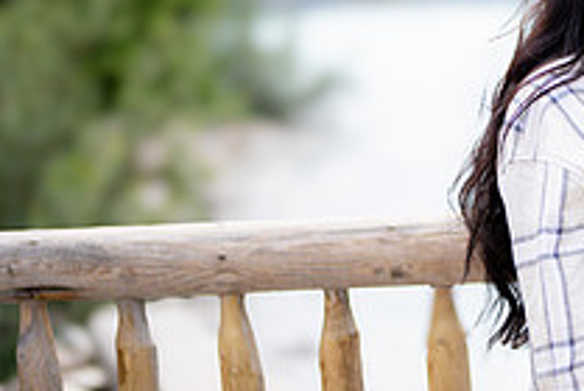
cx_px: 648
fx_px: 1576
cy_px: 130
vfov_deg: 14.1
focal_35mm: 97
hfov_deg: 20.0
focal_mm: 35
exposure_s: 1/8000
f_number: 1.2
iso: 200
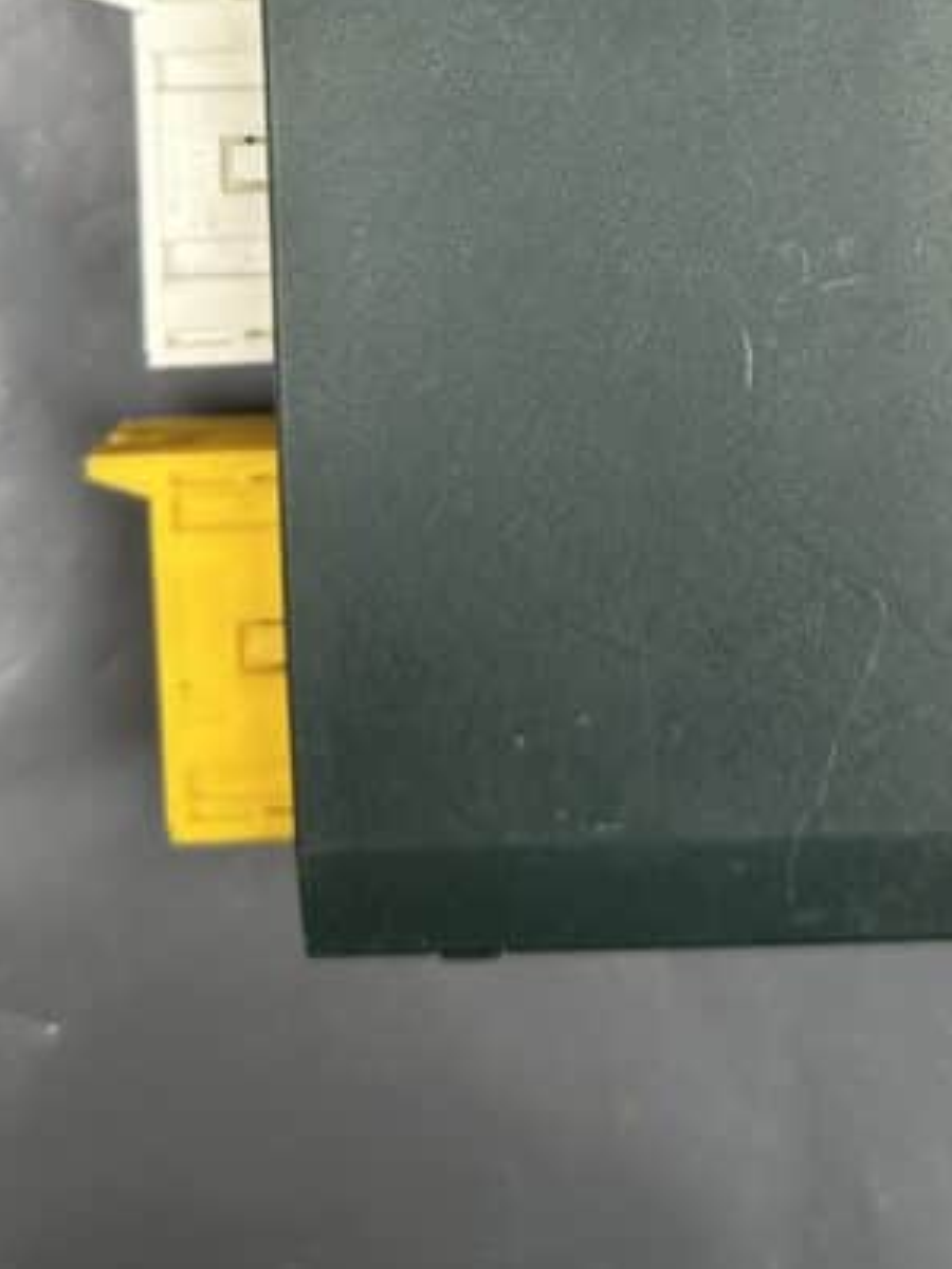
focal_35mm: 48
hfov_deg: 30.0
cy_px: 19
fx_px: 1760
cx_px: 663
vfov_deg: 36.0
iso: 125
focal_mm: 6.86
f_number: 1.78
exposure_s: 1/50
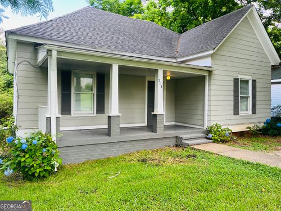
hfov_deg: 67.3
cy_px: 106
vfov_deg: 53.1
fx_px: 211
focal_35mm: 26
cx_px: 140
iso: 40
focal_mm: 5.1
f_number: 1.6
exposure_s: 1/199
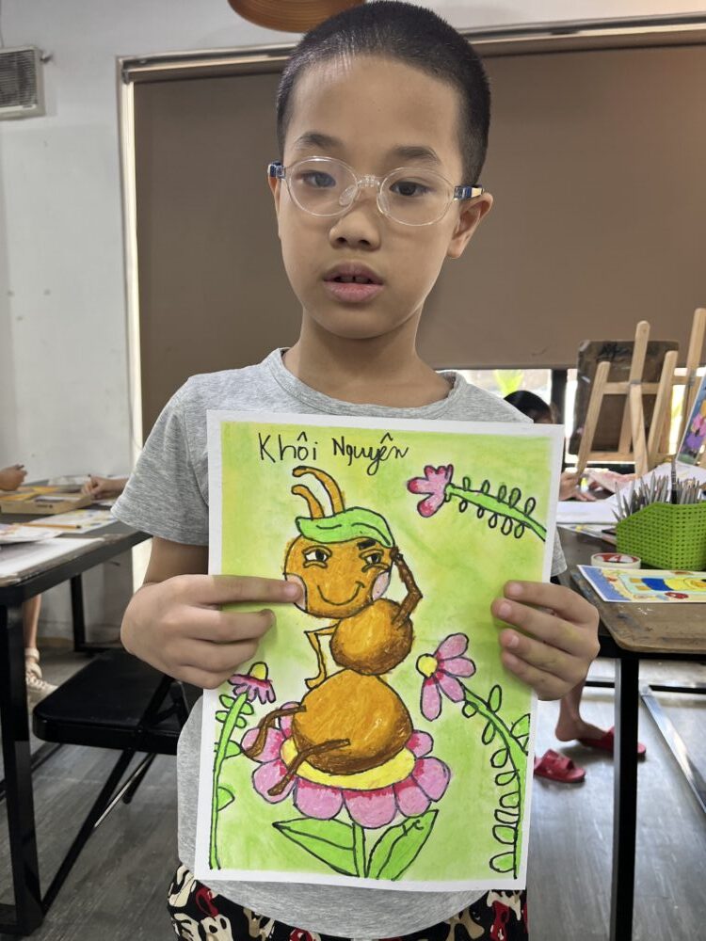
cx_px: 353
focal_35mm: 26
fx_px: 707
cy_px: 470
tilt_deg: -6.3
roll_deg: +1.4
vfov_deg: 67.3
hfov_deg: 53.1
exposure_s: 1/100
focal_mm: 5.1
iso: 100
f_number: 1.6
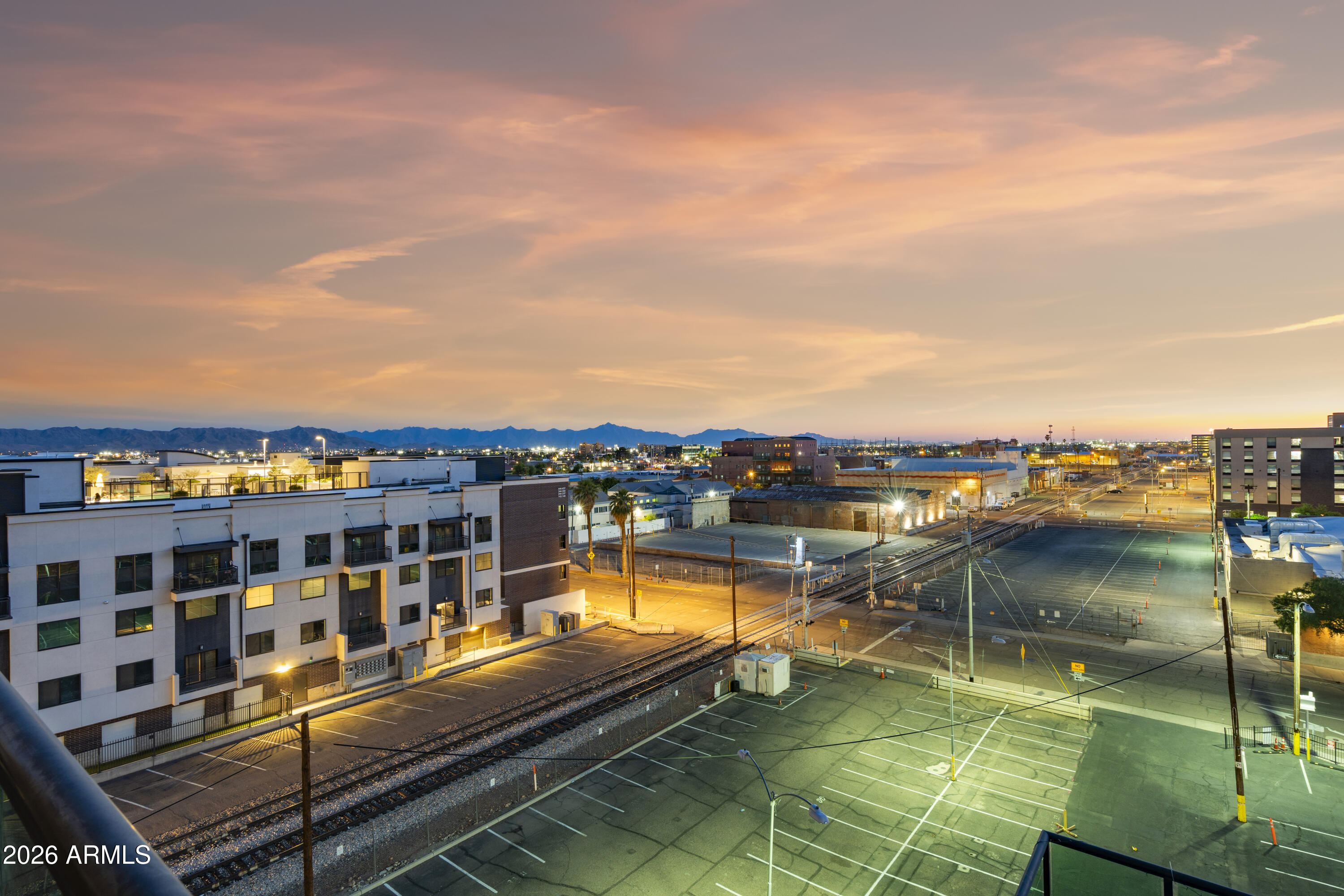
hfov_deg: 90.0
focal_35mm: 18
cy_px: 448
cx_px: 672
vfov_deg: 67.4
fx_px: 672
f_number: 9
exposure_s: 10
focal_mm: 18
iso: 250
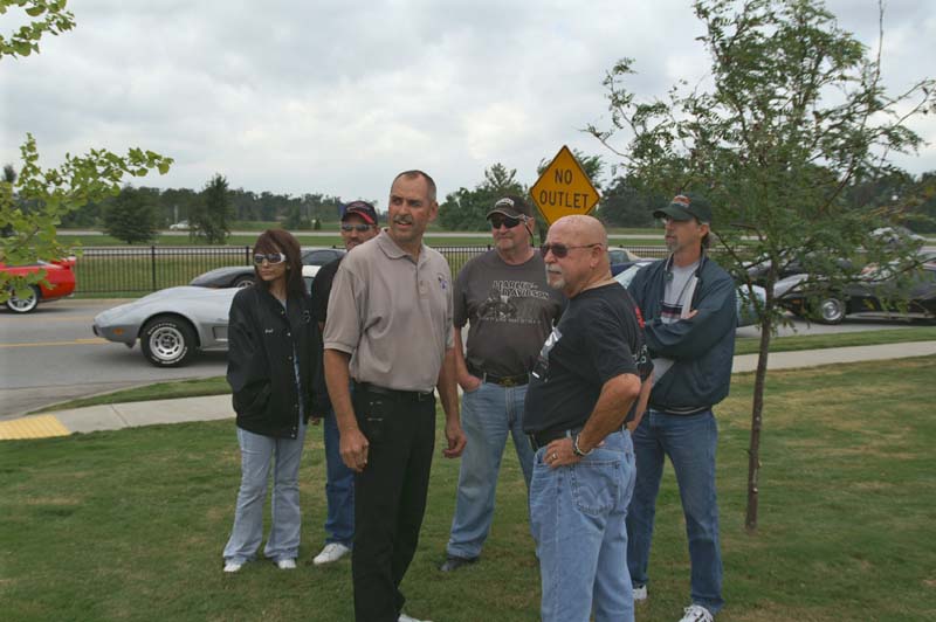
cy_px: 311
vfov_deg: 36.8
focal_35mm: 36
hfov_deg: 53.2
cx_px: 468
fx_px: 935
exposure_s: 1/250
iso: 100
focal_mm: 24
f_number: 6.7
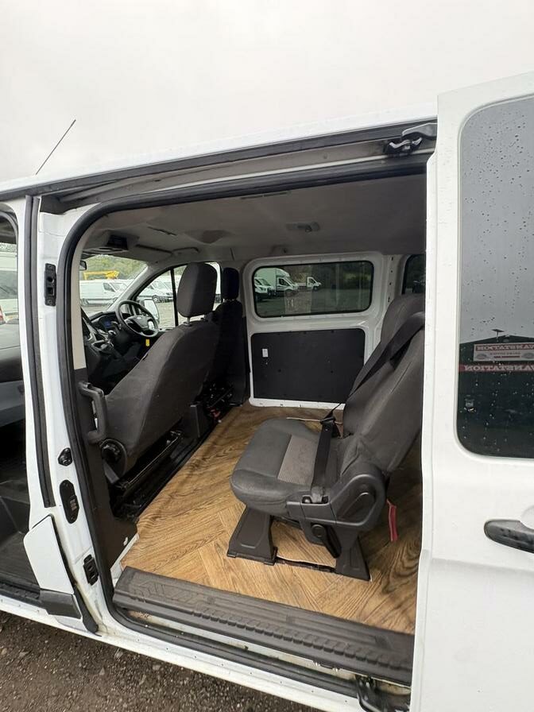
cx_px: 267
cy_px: 356
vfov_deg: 102.1
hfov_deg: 85.7
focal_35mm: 14
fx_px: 288
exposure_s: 1/99
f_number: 2.2
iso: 200
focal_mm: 2.22
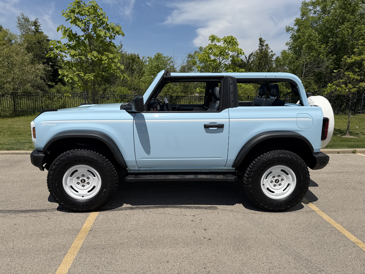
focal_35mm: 24
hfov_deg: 71.6
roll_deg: -1.4
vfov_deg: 56.8
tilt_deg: -8.0
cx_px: 182
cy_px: 137
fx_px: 253
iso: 80
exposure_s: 1/9091
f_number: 1.78
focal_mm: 6.76
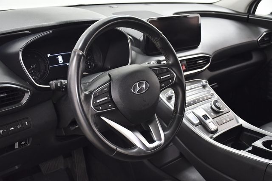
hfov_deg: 43.6
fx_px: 340
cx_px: 136
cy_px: 90
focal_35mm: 45
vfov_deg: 29.9
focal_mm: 30
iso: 1250
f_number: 4
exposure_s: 1/160
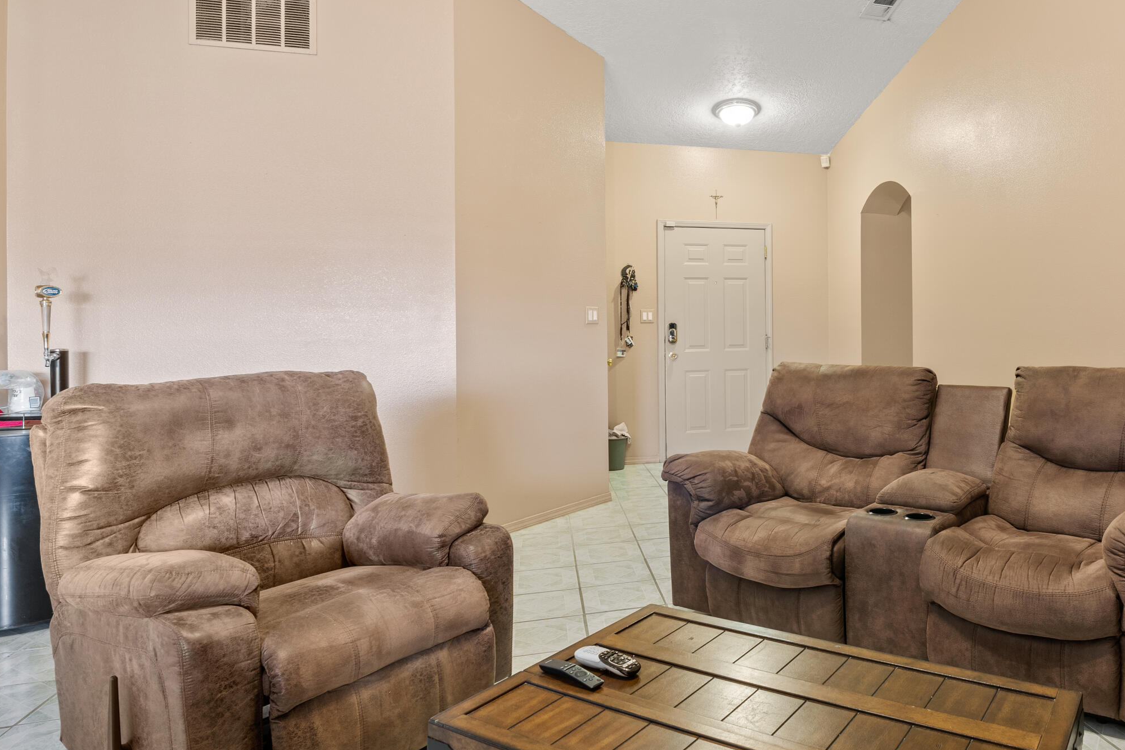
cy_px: 326
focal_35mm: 24
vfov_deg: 53.0
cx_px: 783
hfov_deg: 70.8
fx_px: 750
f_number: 9
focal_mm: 16
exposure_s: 2
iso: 400
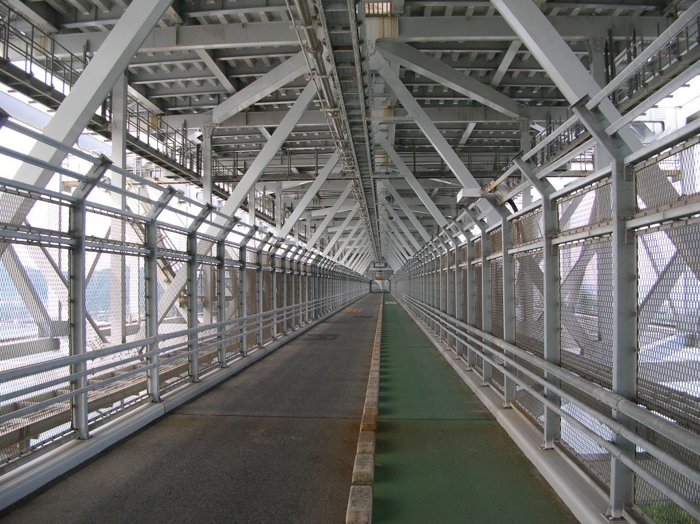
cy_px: 262
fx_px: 707
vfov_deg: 40.6
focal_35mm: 35
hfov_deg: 52.7
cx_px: 350
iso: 50
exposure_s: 1/146
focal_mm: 5.8
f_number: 2.8
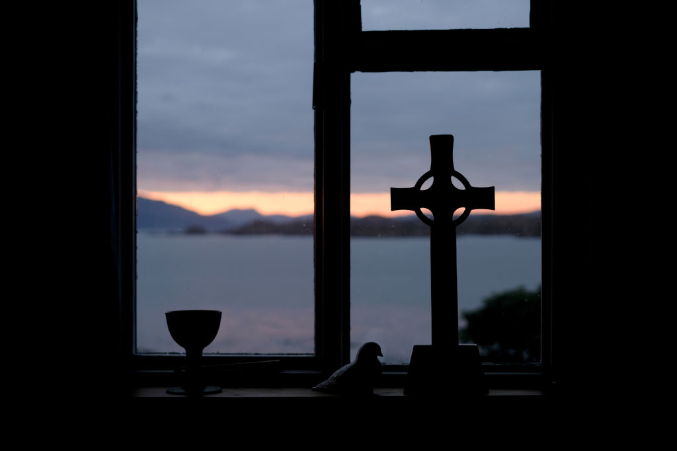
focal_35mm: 53
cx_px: 338
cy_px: 226
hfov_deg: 37.5
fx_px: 997
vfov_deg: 25.5
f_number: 1.8
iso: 250
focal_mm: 35
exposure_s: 1/160
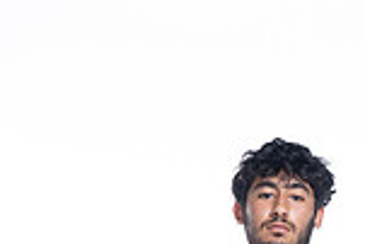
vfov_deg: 7.7
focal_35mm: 170
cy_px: 524
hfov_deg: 12.1
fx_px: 1725
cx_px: 184
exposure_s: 1/250
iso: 400
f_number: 5.6
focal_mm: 57
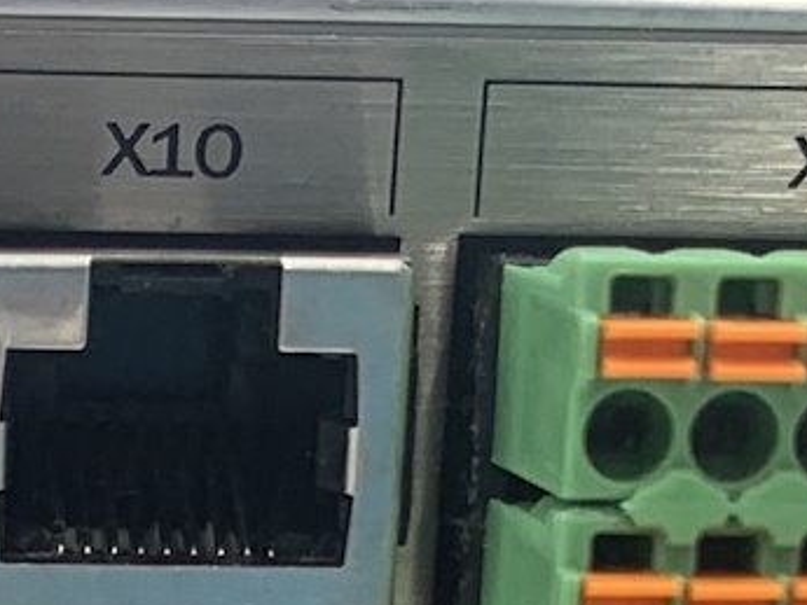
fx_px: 4501
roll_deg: -1.2
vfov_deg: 7.1
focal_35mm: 193
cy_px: 1628
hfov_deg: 10.1
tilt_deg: -19.4
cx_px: -208
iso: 25
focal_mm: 4.25
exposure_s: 1/177
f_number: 1.8
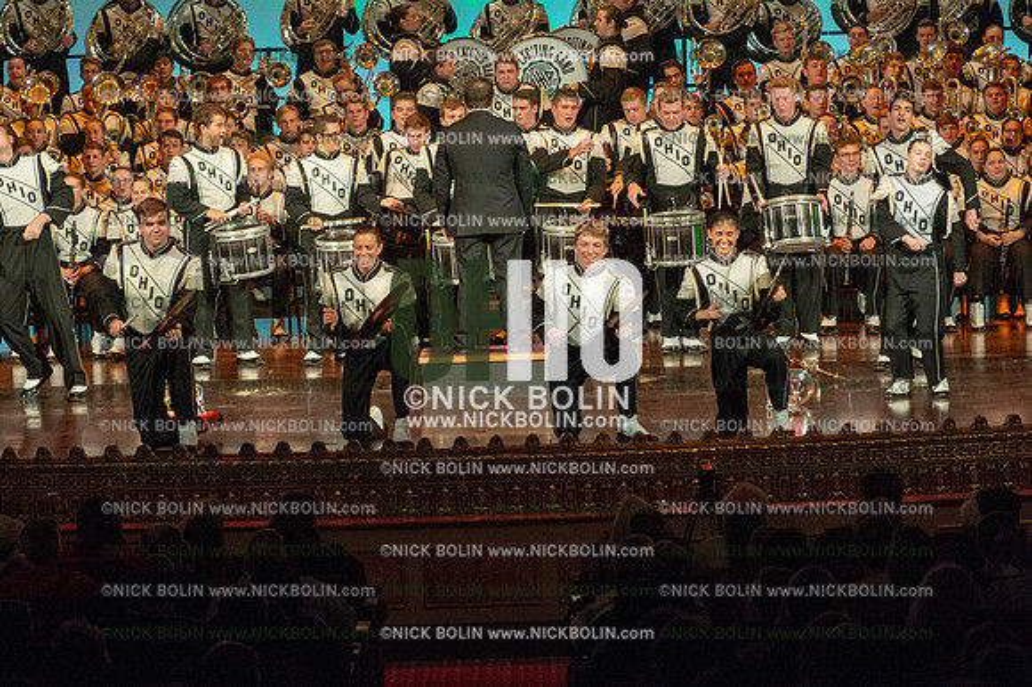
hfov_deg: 12.1
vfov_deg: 8.1
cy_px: 344
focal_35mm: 170
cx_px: 516
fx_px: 4870
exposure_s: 1/320
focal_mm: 170
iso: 8000
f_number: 5.6
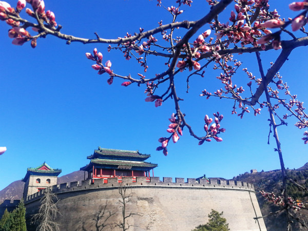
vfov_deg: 45.4
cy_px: 116
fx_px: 276
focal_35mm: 31
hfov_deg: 58.4
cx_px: 154
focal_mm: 3.95
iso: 50
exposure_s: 1/823
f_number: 2.2
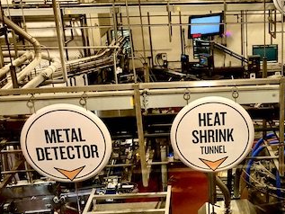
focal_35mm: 53
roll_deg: +1.3
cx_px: 252
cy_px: 96
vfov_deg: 27.5
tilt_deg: -18.7
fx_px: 437
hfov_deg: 34.3
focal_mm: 4
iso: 50
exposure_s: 1/15
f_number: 1.8
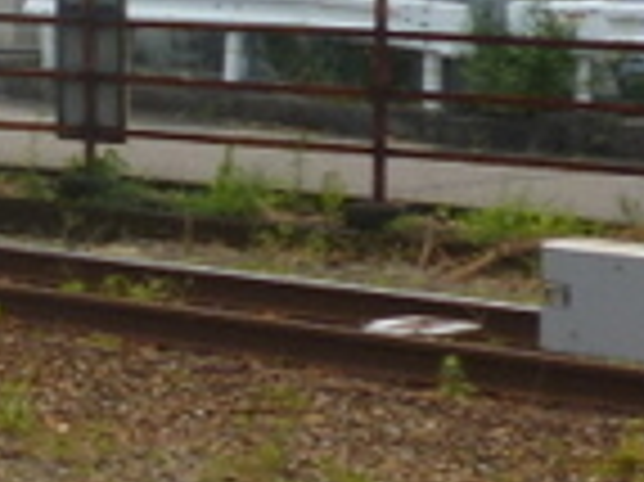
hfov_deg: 11.3
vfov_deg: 9.3
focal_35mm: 157
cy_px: -81
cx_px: -685
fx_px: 2918
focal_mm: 5
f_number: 9
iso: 100
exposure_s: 1/100
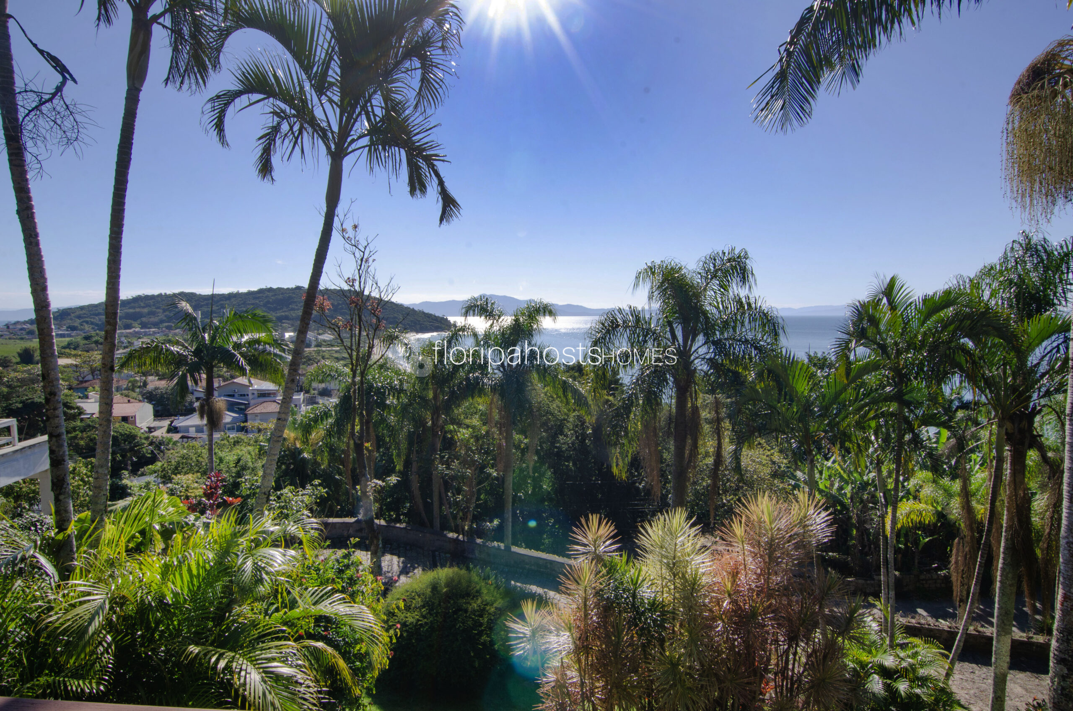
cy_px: 356
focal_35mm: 20
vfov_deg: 63.0
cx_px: 536
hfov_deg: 85.5
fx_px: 580
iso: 100
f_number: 16
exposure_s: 1/40
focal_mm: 13
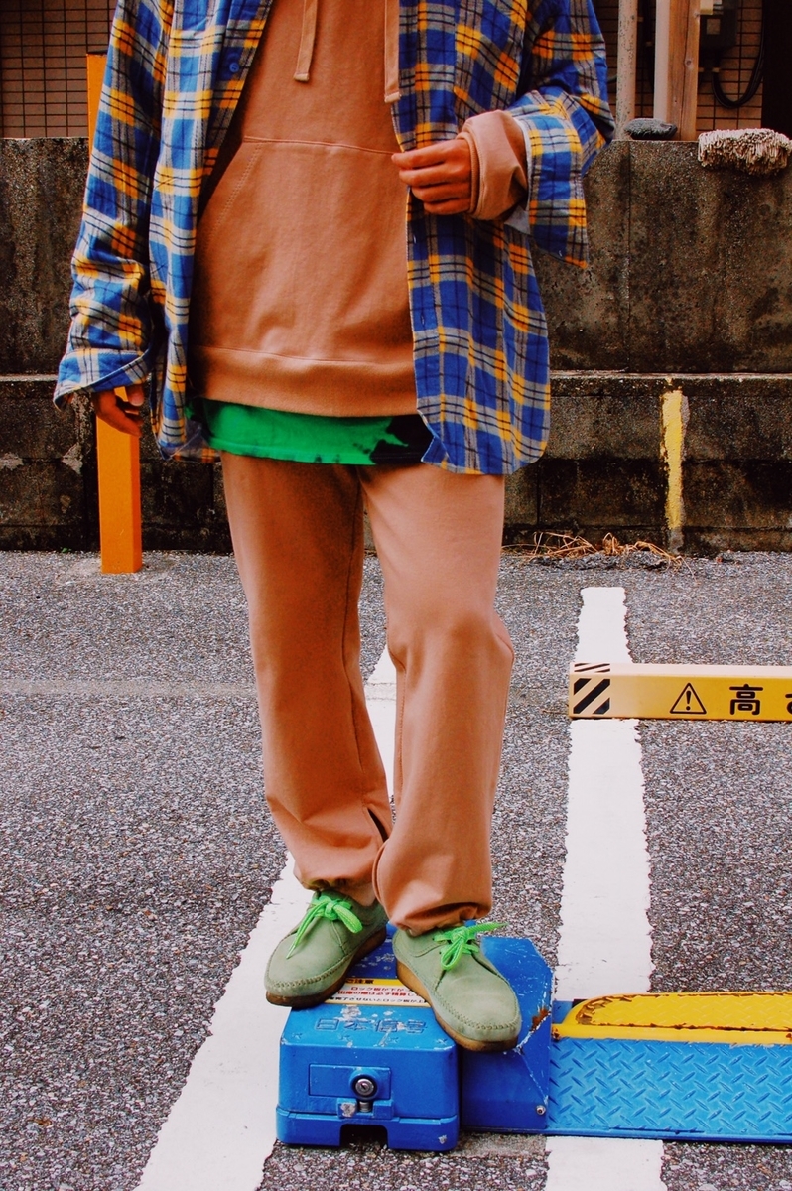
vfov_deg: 37.9
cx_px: 396
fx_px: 1735
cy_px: 596
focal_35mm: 52
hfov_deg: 25.7
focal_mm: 35
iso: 800
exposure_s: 1/500
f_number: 11
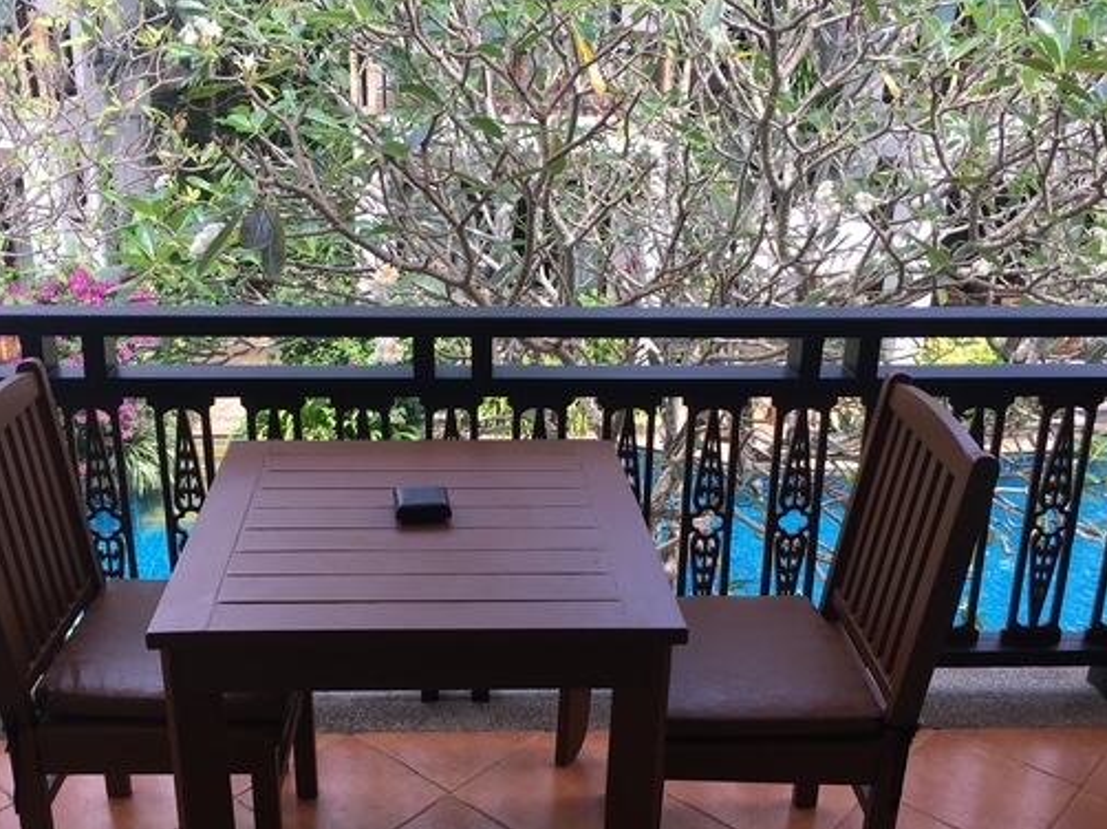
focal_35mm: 37
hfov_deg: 50.1
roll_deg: -0.5
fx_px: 1183
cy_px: 441
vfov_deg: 38.6
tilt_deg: -20.2
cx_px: 492
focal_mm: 4.15
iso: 25
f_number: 2.2
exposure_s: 1/390
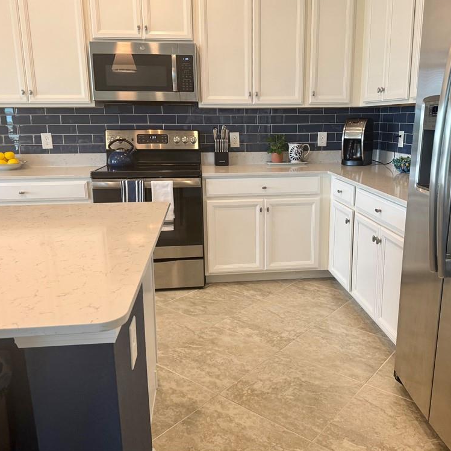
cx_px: 252
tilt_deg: -13.0
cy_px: 221
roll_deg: -1.4
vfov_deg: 55.6
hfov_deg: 55.5
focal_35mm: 29
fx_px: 427
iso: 160
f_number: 1.78
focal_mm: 6.76
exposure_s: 1/120
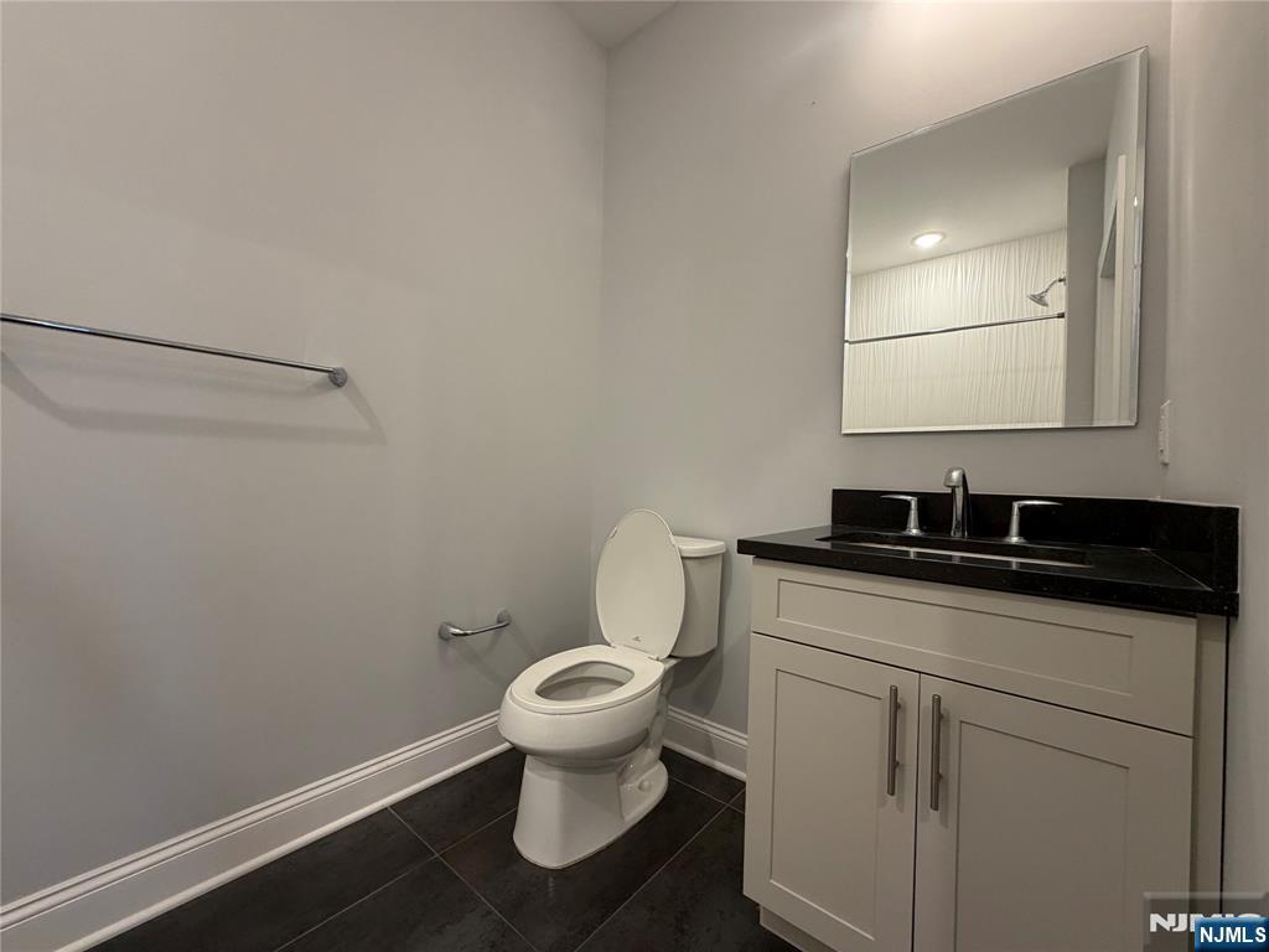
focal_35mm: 14
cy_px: 476
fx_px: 513
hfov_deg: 102.1
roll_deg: -1.6
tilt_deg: +0.4
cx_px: 634
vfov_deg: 85.7
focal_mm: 2.22
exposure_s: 1/60
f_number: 2.2
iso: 200
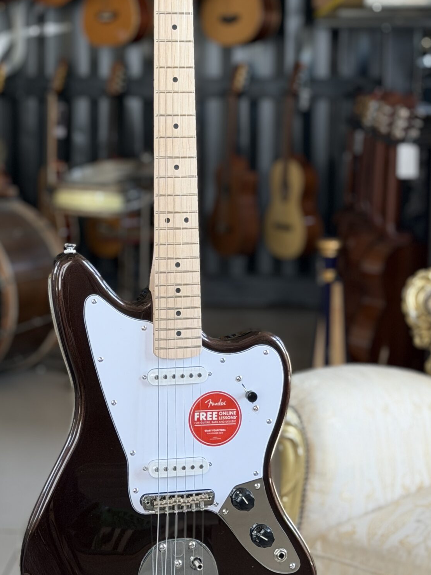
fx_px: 1378
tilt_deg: -6.5
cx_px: 179
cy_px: 226
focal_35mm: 83
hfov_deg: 17.8
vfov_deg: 23.5
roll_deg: +0.8
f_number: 1.78
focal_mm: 6.76
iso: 80
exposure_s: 1/121
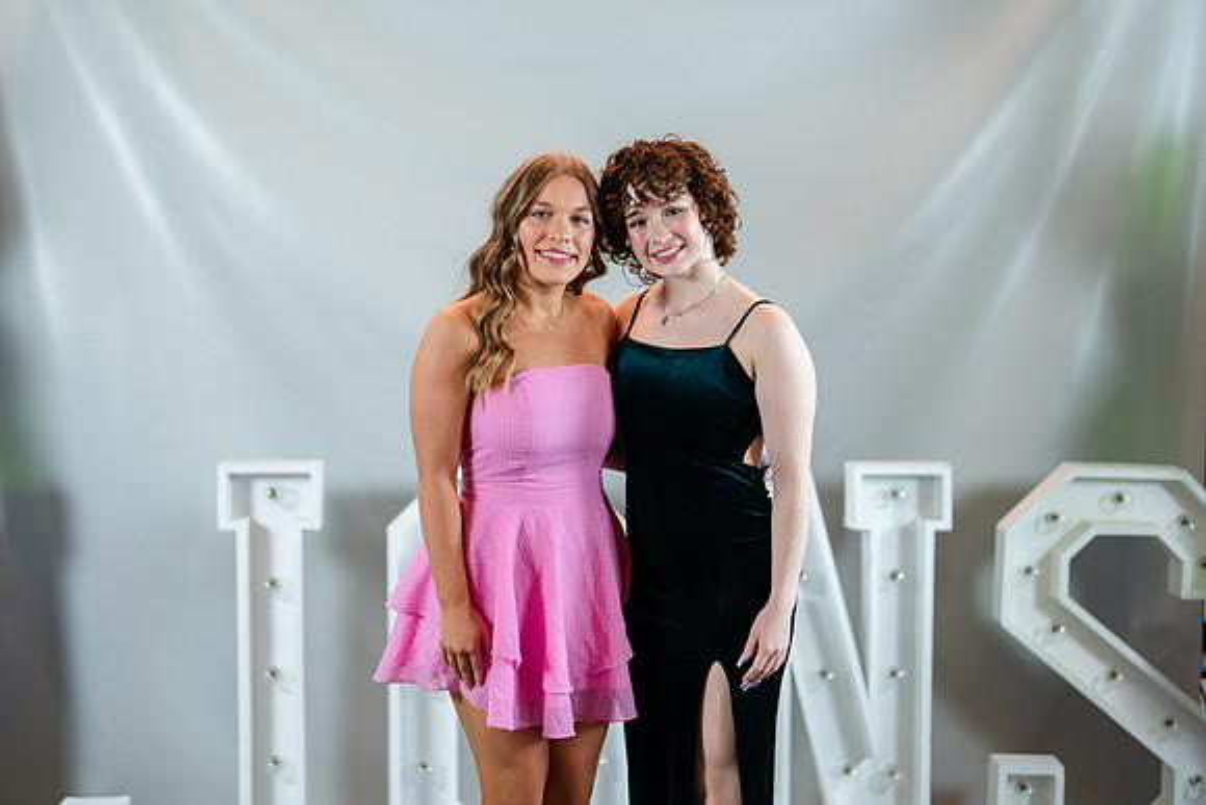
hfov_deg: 39.6
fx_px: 1675
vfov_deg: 27.0
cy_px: 402
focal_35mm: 50
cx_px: 603
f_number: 1.2
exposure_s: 1/320
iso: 500
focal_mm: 50
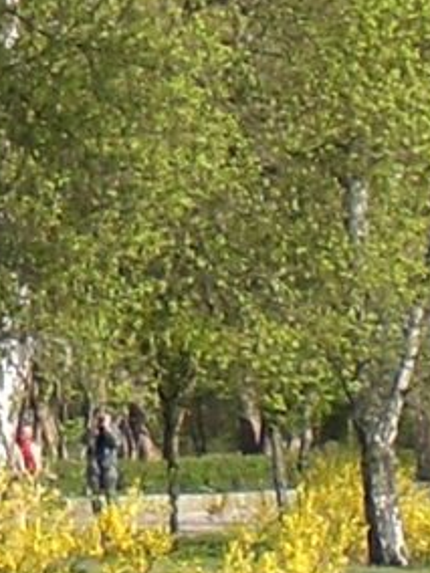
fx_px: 5664
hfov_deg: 4.3
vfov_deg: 5.8
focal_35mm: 342
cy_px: 339
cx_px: -418
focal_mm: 6.3
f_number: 4.4
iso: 50
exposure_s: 1/250
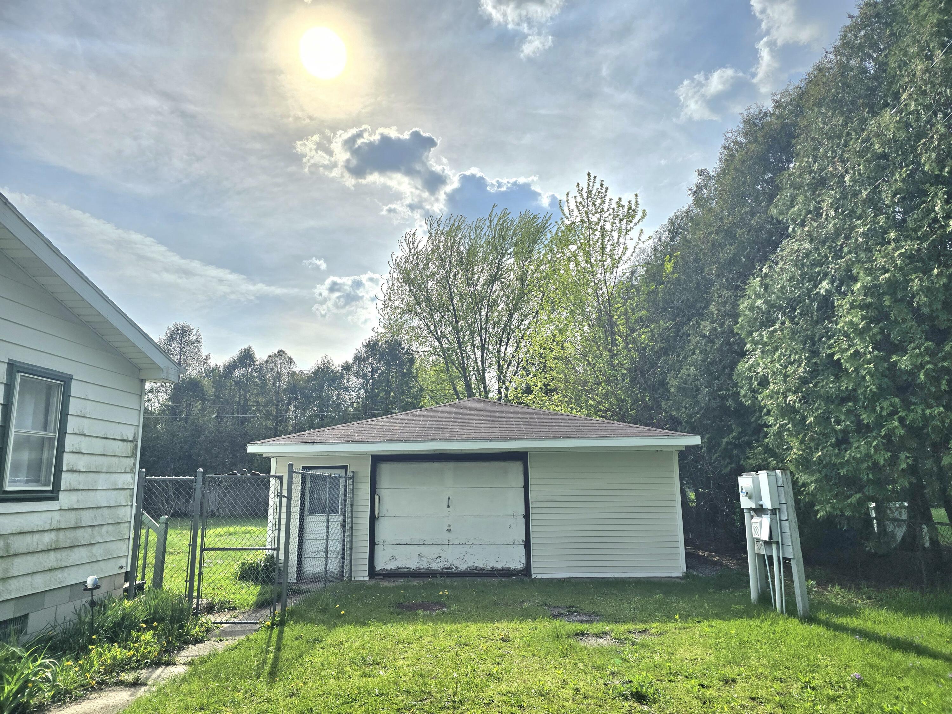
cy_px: 357
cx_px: 476
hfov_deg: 73.9
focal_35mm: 23
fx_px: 633
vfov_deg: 58.9
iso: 12
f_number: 1.7
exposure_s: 1/5000
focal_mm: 6.3
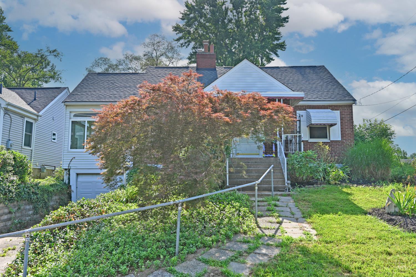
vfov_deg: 45.7
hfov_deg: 64.6
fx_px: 329
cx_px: 208
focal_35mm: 28
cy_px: 138
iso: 100
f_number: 6.3
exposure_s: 1/320
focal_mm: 28.5
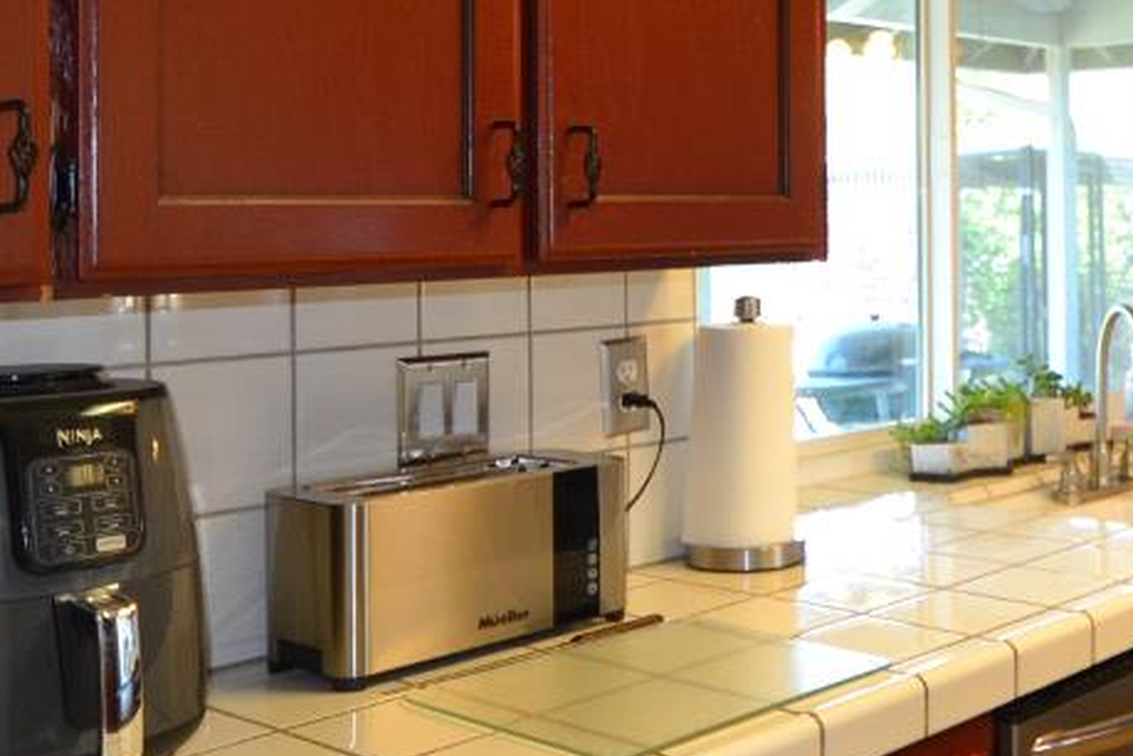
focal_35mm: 49
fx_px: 1542
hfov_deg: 38.7
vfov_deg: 27.1
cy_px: 166
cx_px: 923
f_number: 3.5
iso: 500
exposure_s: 1/60
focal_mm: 10
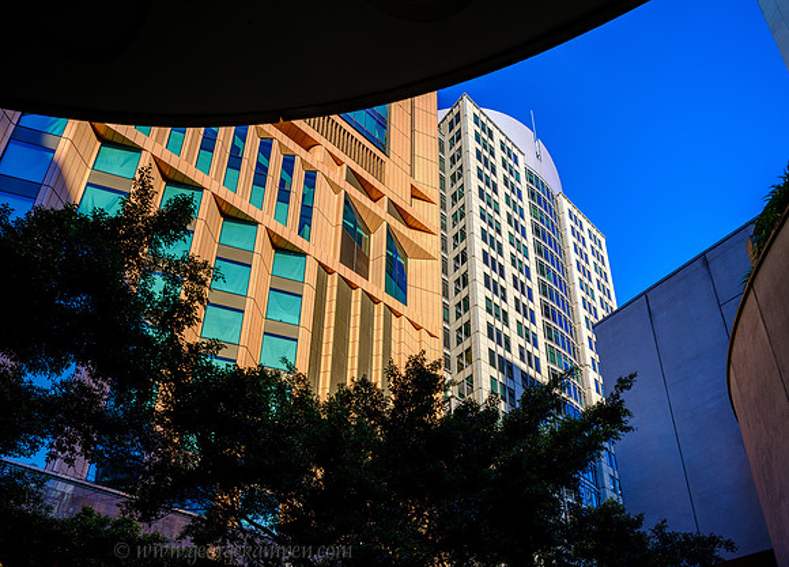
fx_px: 547
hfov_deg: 71.6
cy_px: 272
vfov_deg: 54.8
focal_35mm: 24
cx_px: 394
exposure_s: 1/105
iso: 80
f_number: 8
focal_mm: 30
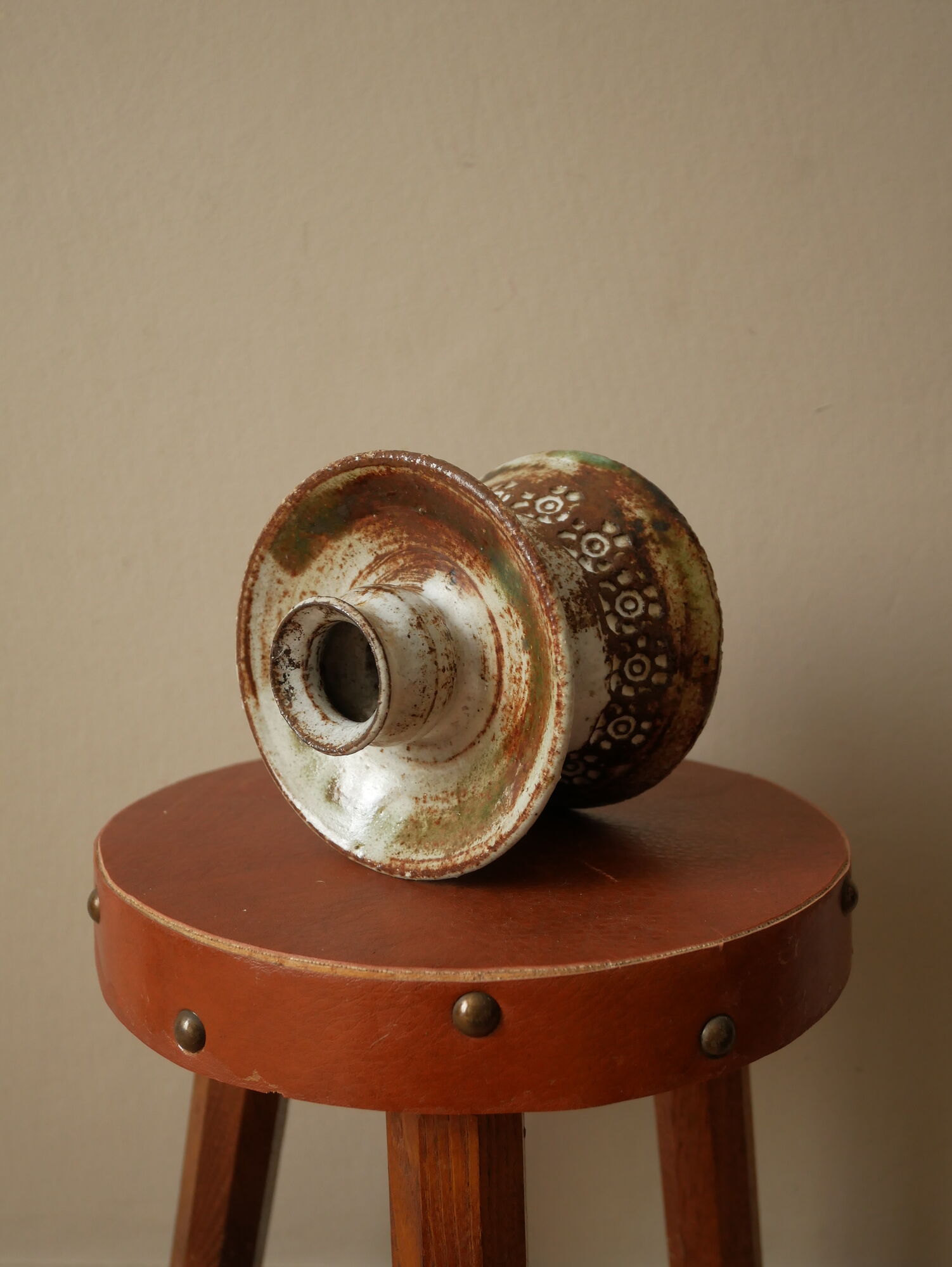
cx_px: 476
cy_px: 634
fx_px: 1172
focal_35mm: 32
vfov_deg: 56.8
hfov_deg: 44.2
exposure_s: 1/60
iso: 500
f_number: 4
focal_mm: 16
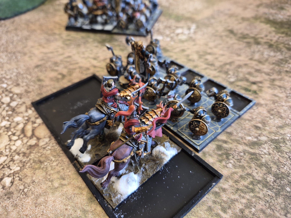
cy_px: 109
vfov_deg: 58.9
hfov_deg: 73.9
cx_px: 146
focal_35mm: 23
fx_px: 193
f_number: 1.8
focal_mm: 5.4
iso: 200
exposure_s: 1/100
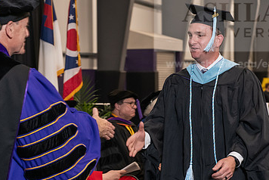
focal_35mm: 114
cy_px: 80
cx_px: 131
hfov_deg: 17.9
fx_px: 853
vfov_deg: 12.0
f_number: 5
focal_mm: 70
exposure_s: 1/125
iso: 2000
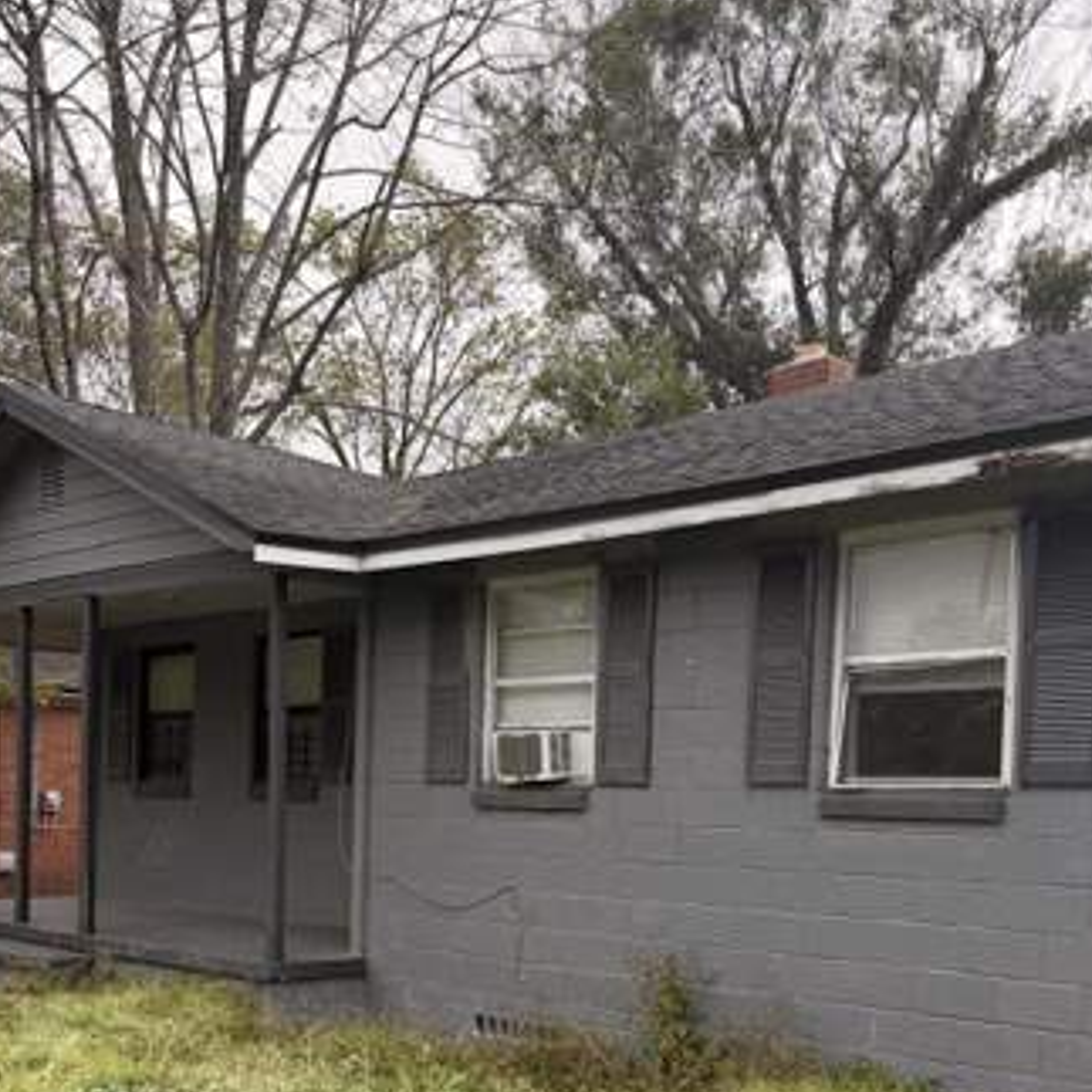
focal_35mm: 42
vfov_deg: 38.8
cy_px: 845
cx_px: 497
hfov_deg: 40.0
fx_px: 1499
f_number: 1.78
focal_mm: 6.76
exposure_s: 1/1727
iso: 100
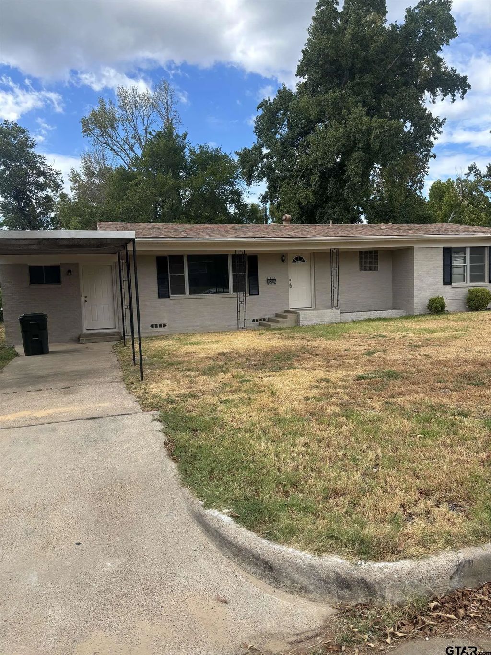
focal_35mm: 26
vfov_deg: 67.3
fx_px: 492
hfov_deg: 53.1
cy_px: 328
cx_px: 246
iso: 50
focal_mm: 5.96
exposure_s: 1/1139
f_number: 1.6
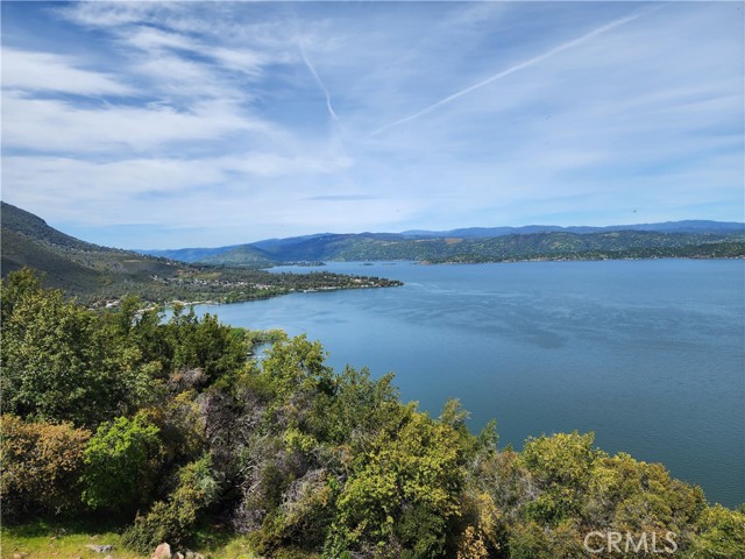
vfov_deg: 58.9
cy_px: 280
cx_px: 372
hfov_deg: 73.9
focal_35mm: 23
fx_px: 495
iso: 12
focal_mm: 6.4
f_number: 1.8
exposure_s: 1/1472
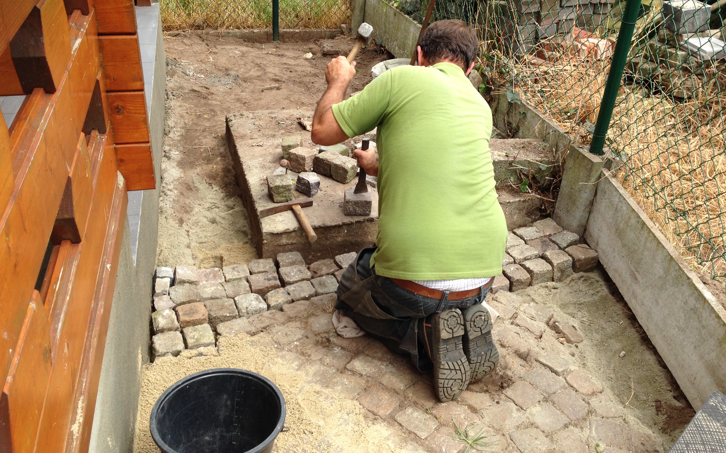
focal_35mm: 36
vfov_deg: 35.3
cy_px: 195
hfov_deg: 54.0
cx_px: 368
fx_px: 712
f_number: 2.4
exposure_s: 1/704
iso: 50
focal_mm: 4.12
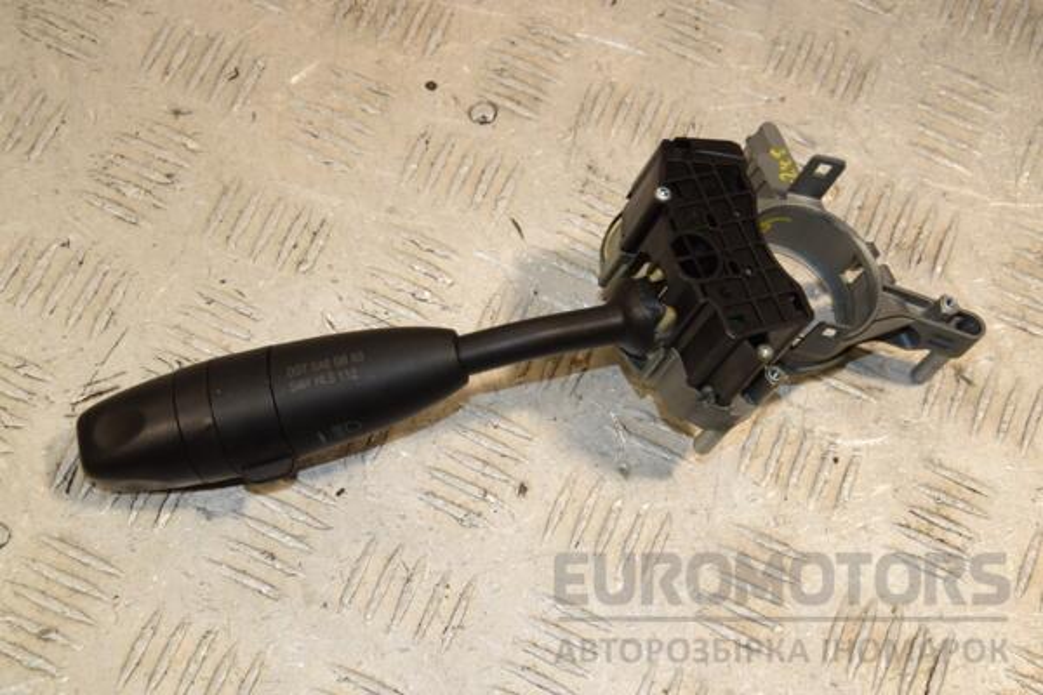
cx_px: 522
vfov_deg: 18.2
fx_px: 2173
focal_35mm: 75
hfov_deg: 27.0
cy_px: 348
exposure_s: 1/200
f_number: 11
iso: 800
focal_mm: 50
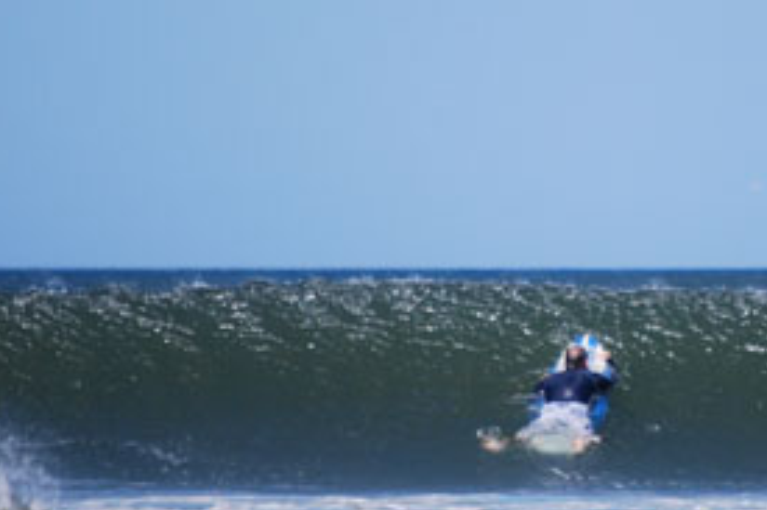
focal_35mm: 711
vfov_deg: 1.9
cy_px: 311
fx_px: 15139
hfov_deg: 2.9
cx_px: 625
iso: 200
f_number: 5.6
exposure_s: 1/1000
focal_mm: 200
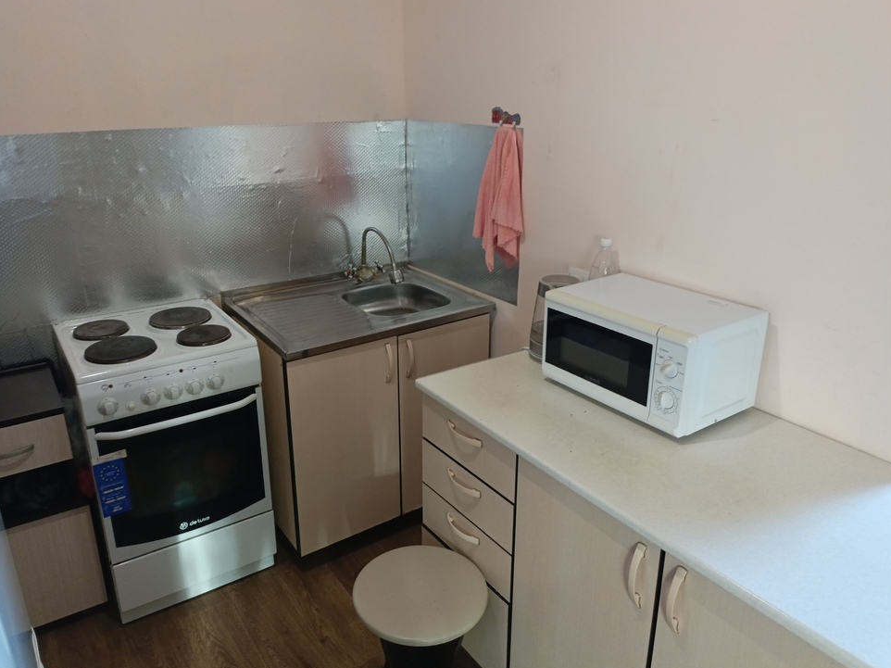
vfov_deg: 53.0
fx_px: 669
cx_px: 432
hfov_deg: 67.3
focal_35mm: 26
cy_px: 325
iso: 1040
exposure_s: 1/33.3
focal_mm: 4.76
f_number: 1.69
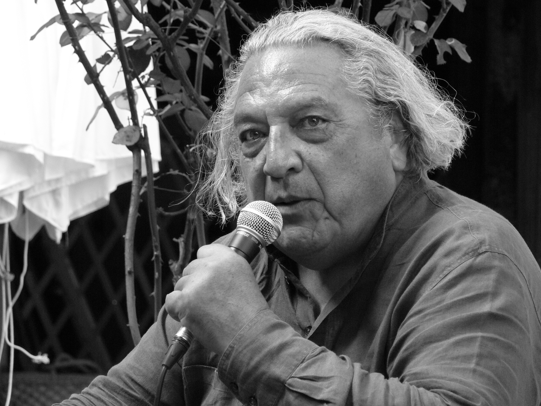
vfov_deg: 5.3
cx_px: 277
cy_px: 193
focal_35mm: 282
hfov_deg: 7.0
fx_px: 4408
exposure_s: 1/100
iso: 200
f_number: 4.5
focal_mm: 56.5
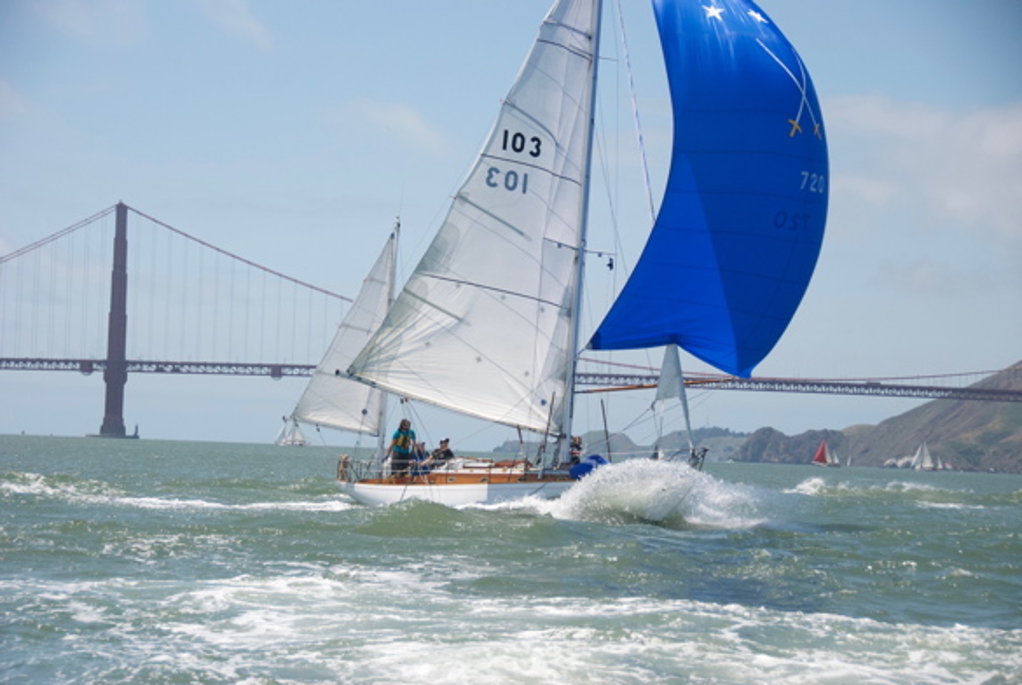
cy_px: 342
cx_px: 511
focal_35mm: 90
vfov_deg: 15.2
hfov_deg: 22.6
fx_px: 2559
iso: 800
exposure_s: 1/4000
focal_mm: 60
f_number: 5
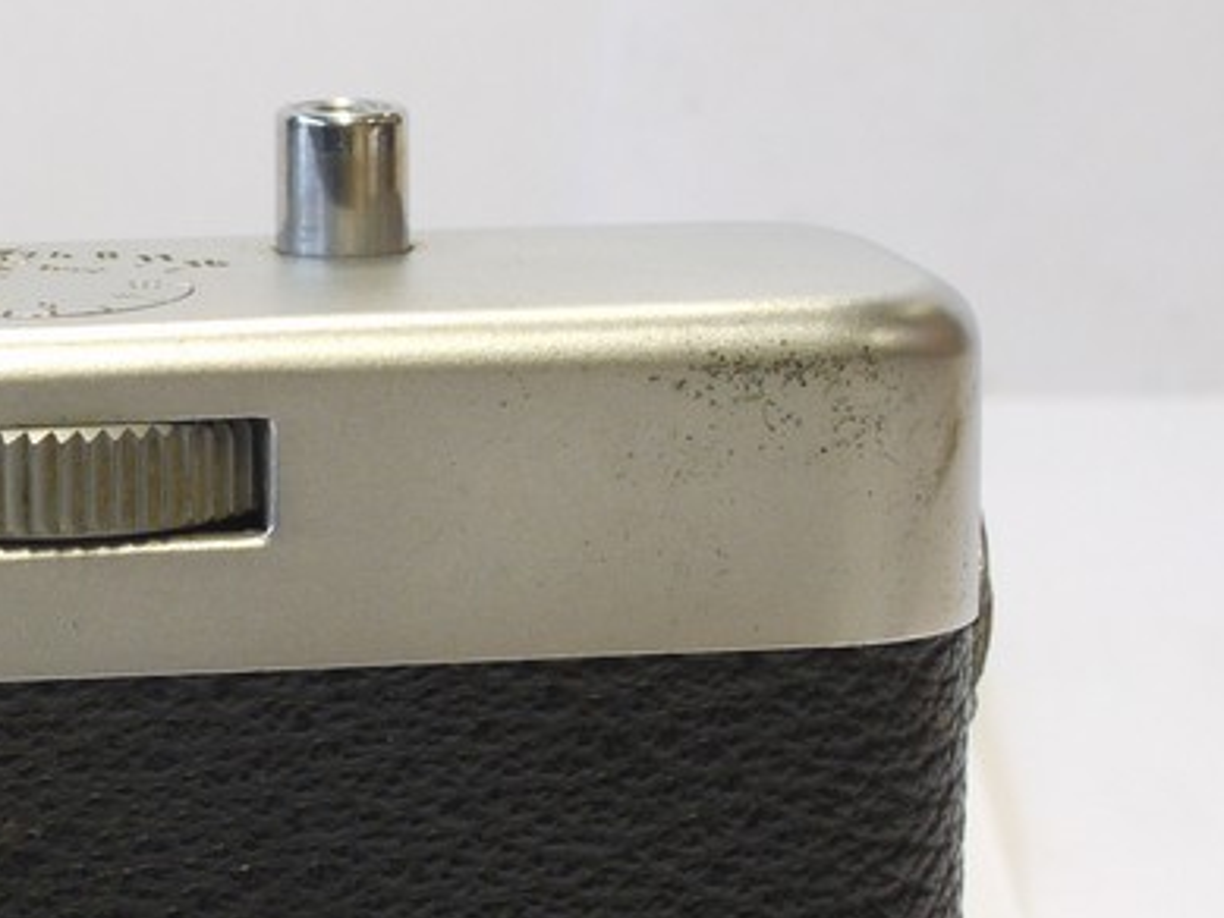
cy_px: 773
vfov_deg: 8.0
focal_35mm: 185
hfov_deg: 10.5
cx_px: -299
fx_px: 6544
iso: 400
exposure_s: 1/13
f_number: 9
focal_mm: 30
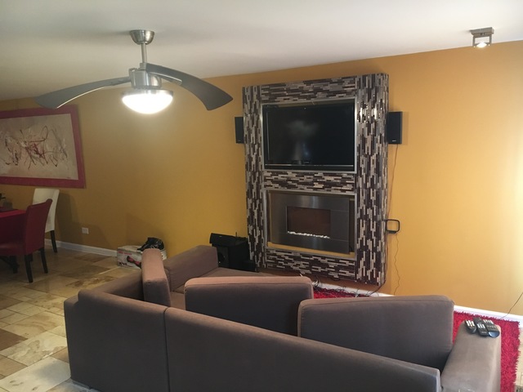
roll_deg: +1.8
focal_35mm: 29
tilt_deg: -10.9
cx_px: 262
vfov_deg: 48.2
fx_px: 438
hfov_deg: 61.7
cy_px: 196
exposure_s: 1/15
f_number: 2.2
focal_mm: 4.15
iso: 200
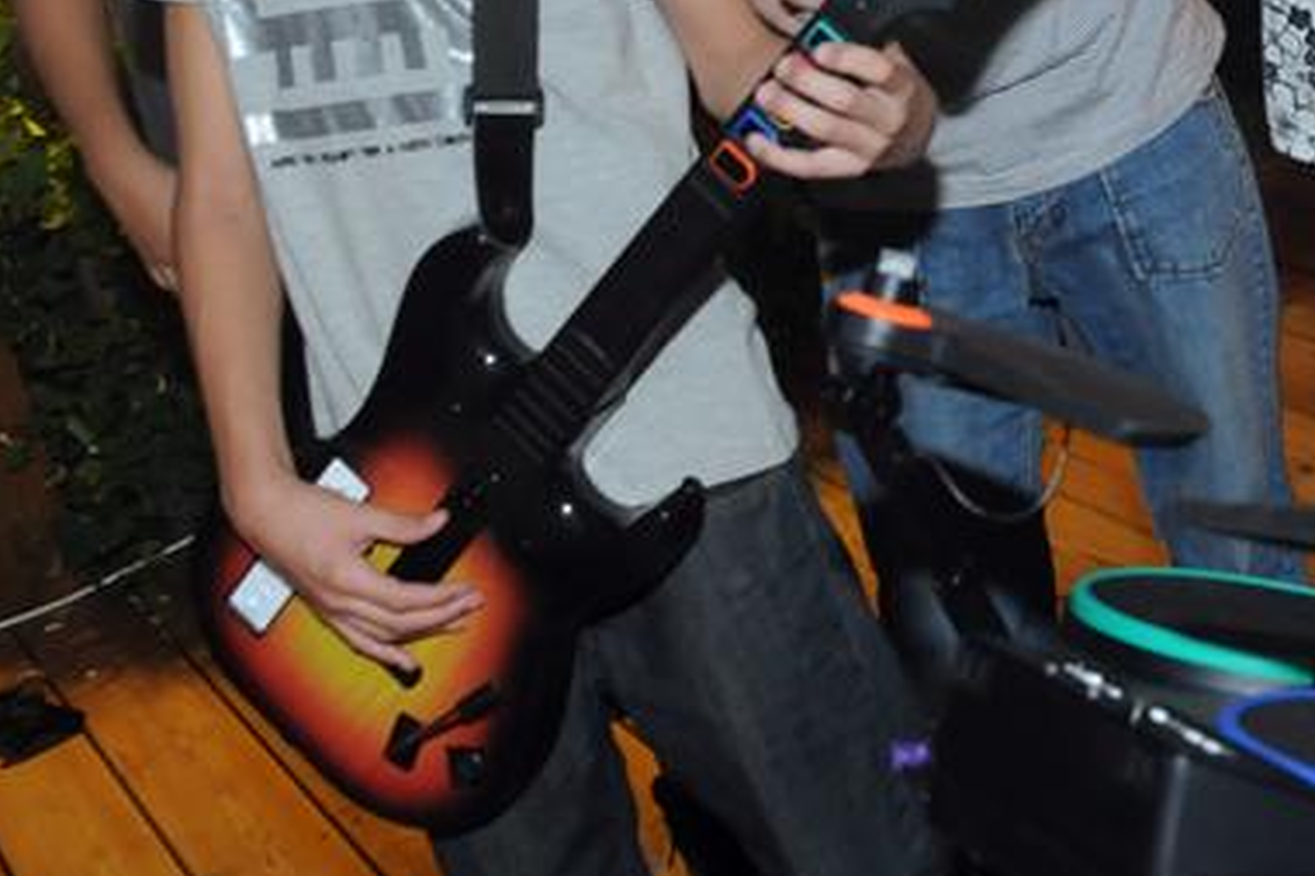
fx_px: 2830
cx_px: 1381
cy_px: -235
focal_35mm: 78
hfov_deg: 24.7
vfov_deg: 16.7
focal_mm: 17
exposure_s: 1/25
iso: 800
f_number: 3.5
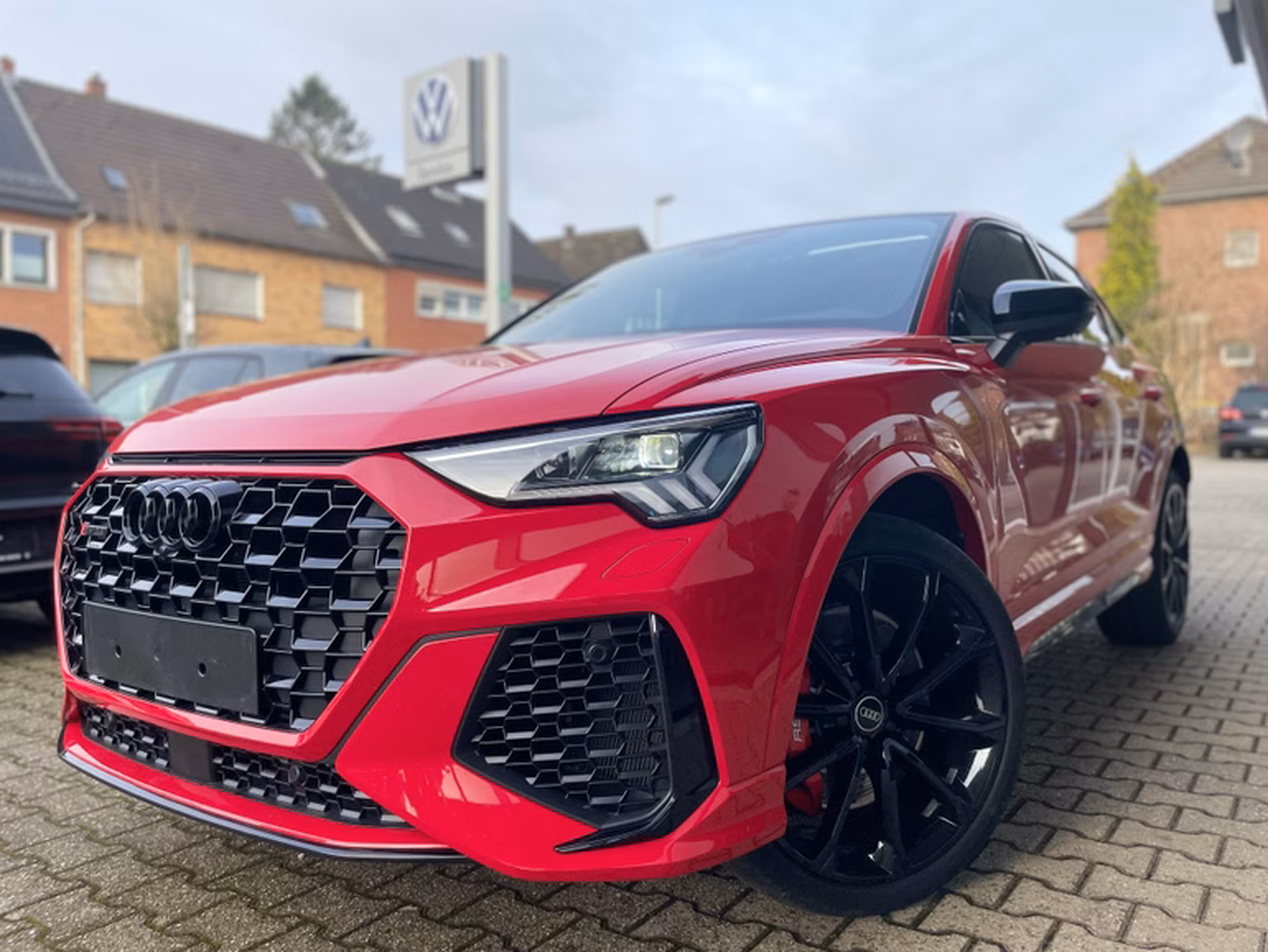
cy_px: 492
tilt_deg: -3.3
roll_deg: -0.8
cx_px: 650
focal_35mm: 27
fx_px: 989
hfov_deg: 65.3
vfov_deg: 51.4
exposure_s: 1/686
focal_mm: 4.2
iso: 50
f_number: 1.6
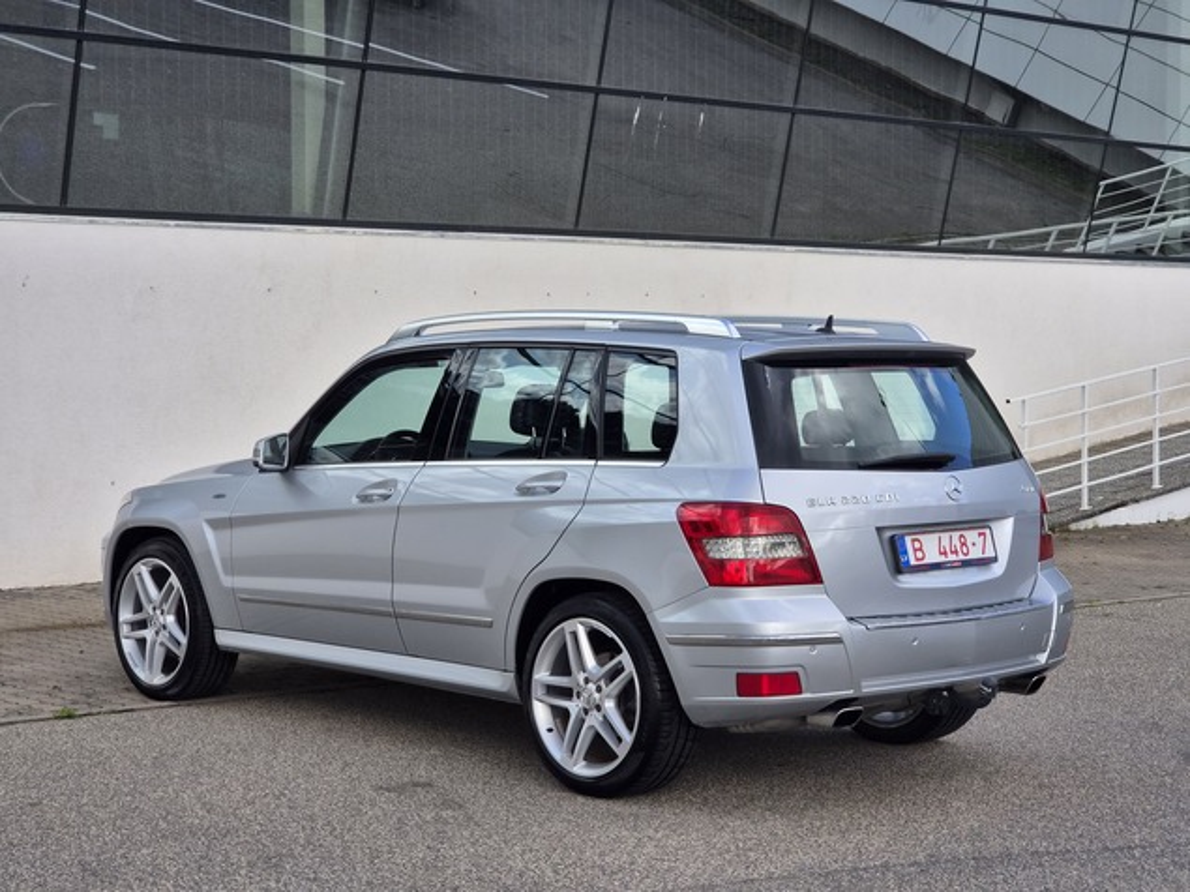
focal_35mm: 69
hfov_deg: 28.2
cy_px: 446
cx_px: 595
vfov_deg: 21.3
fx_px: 2372
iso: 50
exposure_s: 1/718
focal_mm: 7
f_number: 2.4
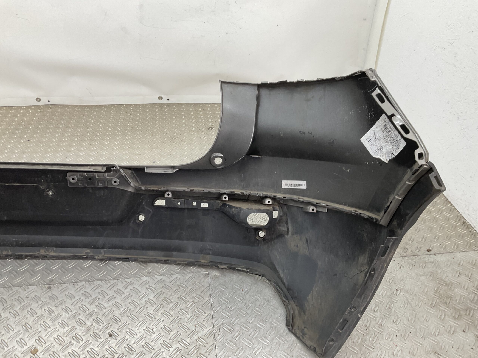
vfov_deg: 48.2
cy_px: 179
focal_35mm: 29
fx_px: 400
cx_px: 239
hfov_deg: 61.7
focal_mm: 3
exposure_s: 1/120
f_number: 1.8
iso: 32
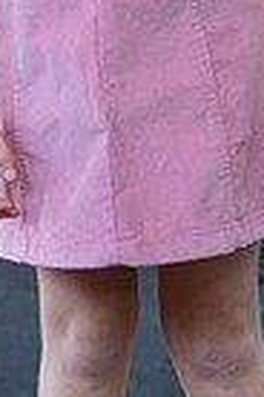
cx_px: 118
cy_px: -239
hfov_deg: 5.0
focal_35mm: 277
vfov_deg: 7.3
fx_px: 3047
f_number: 4.5
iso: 800
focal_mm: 85
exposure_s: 1/250
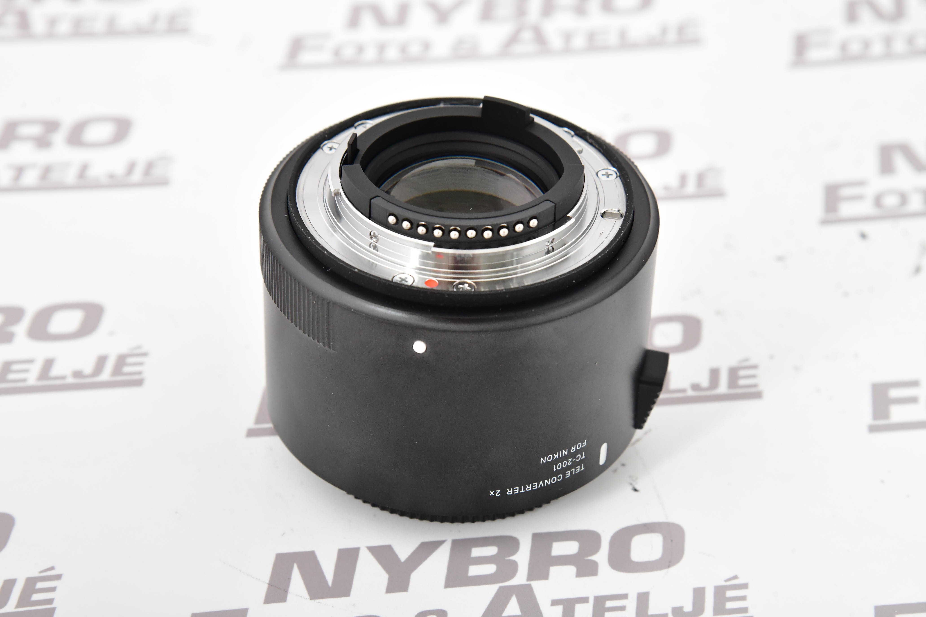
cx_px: 463
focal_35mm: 120
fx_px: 3086
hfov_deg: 17.1
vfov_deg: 11.4
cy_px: 308
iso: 2500
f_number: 11
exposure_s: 1/200
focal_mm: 120
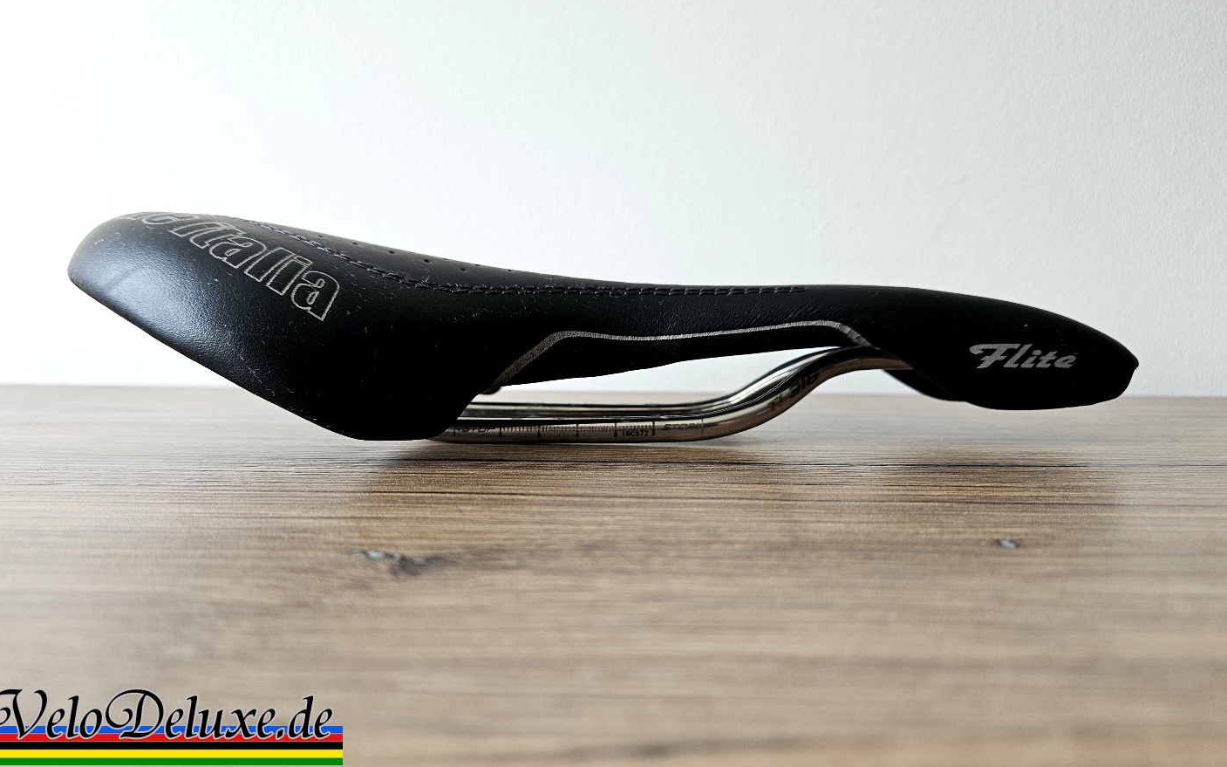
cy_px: 418
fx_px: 869
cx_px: 608
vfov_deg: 47.5
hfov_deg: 70.4
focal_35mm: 26
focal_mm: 5.4
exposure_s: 1/180
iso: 80
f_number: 1.8
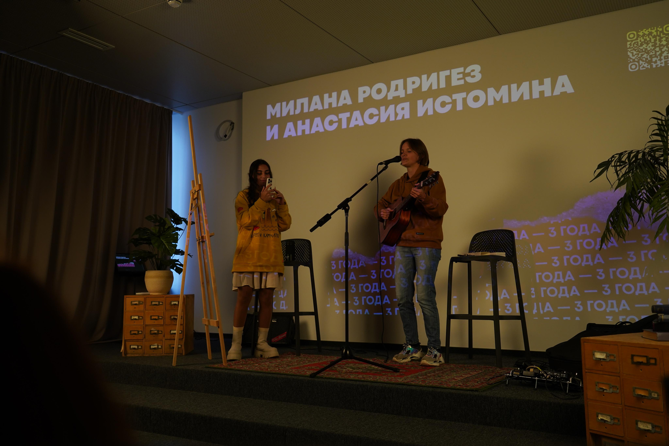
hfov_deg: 60.3
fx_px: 576
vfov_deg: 42.3
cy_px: 223
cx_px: 334
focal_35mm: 31
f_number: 4
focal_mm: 31
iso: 640
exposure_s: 1/160
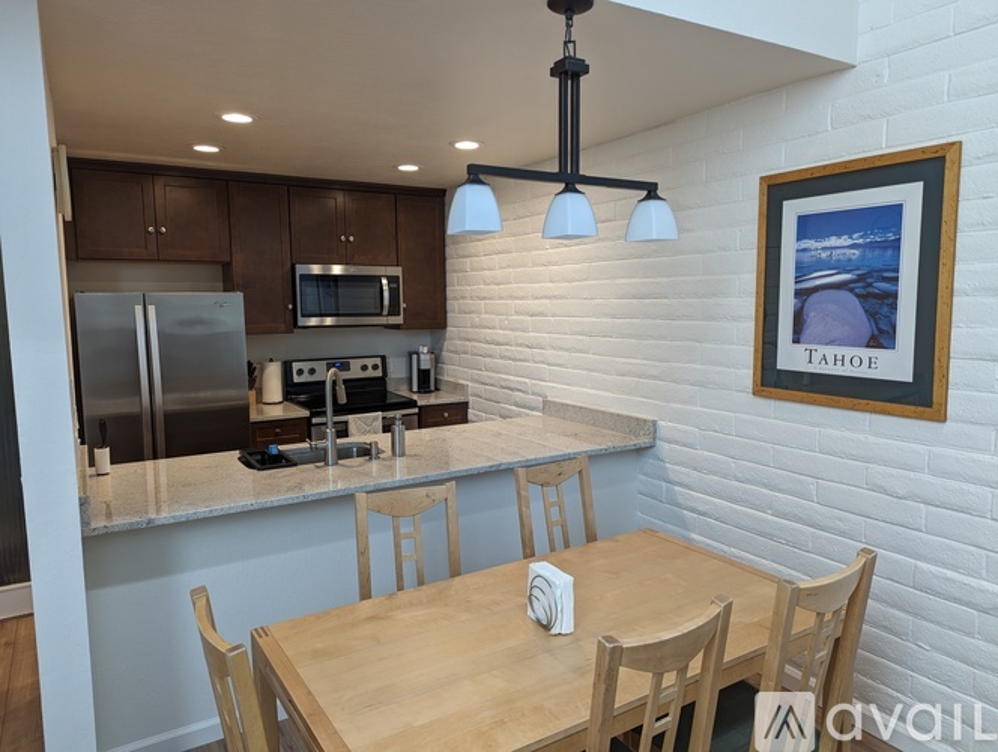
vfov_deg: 56.9
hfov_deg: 71.5
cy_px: 376
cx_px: 499
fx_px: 693
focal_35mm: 24
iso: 104
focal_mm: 6.81
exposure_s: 1/60
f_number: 1.85
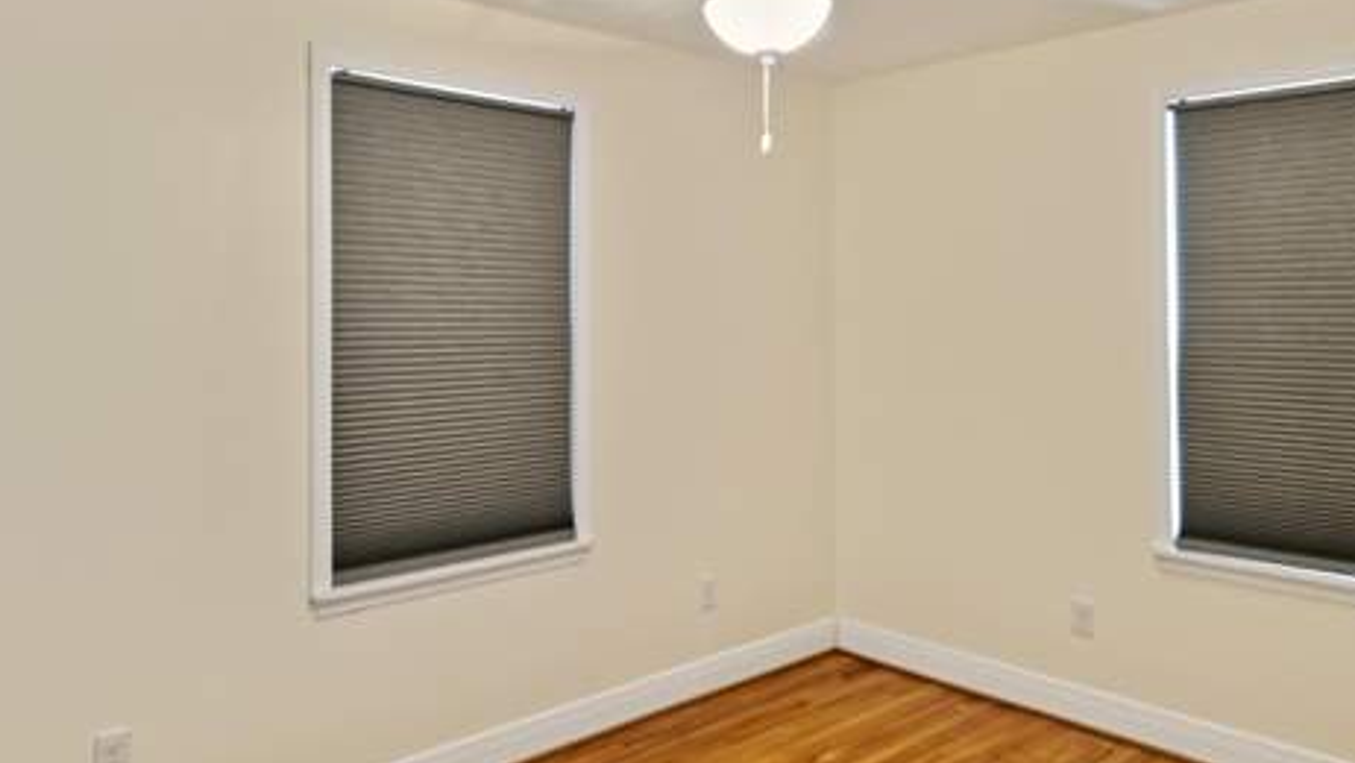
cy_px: 450
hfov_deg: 71.9
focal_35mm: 26
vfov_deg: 44.2
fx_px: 934
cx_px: 672
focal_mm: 6.3
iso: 100
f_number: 1.7
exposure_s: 1/60
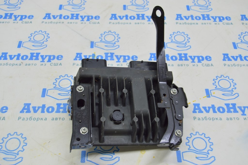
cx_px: 124
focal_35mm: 42
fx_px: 289
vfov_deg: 31.8
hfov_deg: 46.4
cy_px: 82
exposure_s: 1/25
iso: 400
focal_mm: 28
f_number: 5.6
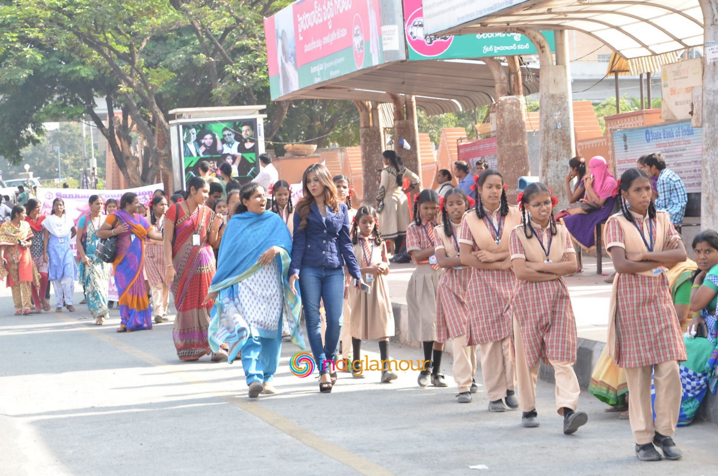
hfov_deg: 18.2
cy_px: 238
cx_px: 359
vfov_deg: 12.1
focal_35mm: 112
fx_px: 2239
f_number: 6.3
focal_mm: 75
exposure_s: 1/125
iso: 400
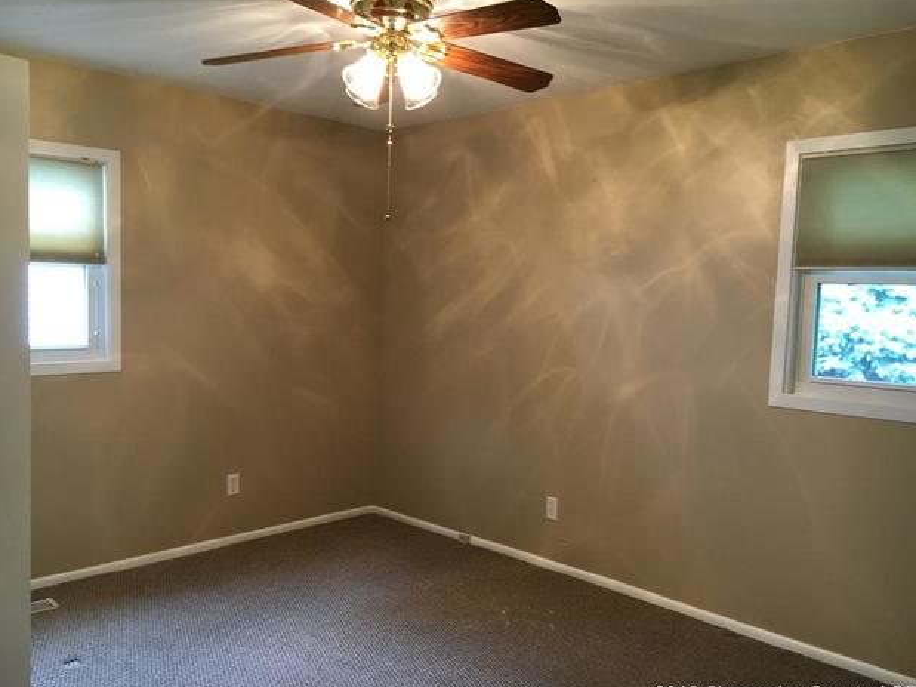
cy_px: 348
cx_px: 445
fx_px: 794
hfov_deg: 60.0
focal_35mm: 30
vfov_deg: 46.8
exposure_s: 1/30
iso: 100
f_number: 2.2
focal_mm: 4.15
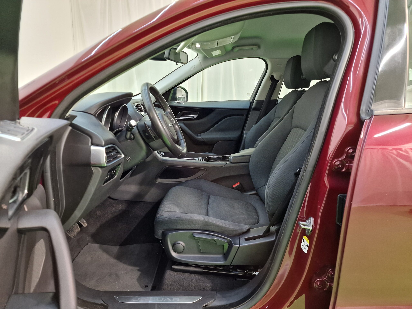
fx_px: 274
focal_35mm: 23
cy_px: 154
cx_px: 206
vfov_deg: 58.9
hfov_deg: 73.9
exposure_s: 1/33
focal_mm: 6.4
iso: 400
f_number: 1.8
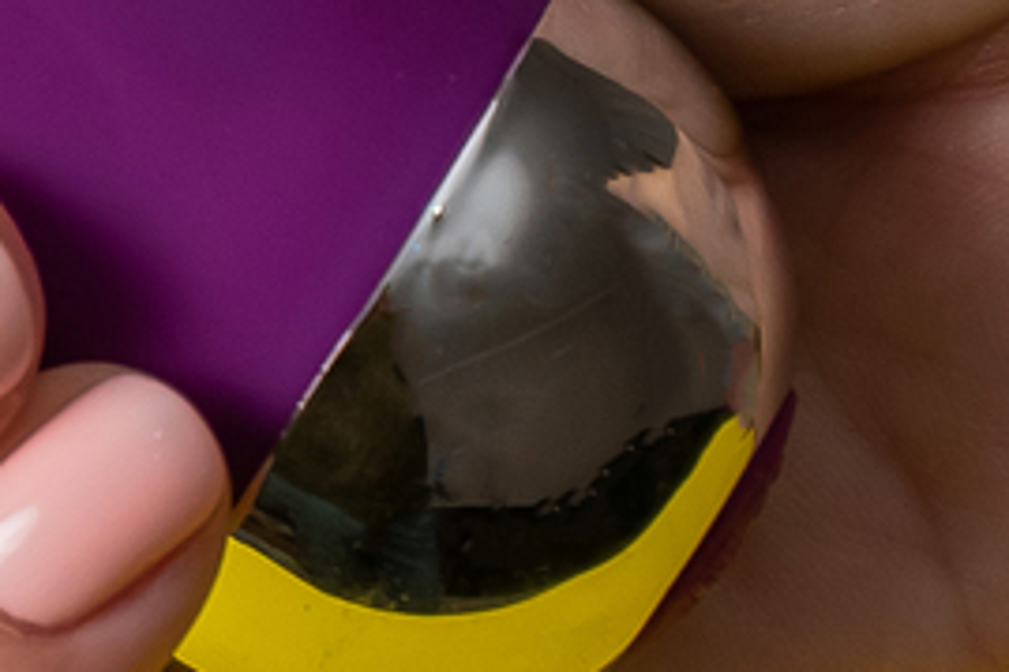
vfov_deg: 2.6
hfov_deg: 3.8
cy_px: -730
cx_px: -2292
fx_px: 14565
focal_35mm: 520
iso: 400
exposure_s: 1/400
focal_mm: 70
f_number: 5.6
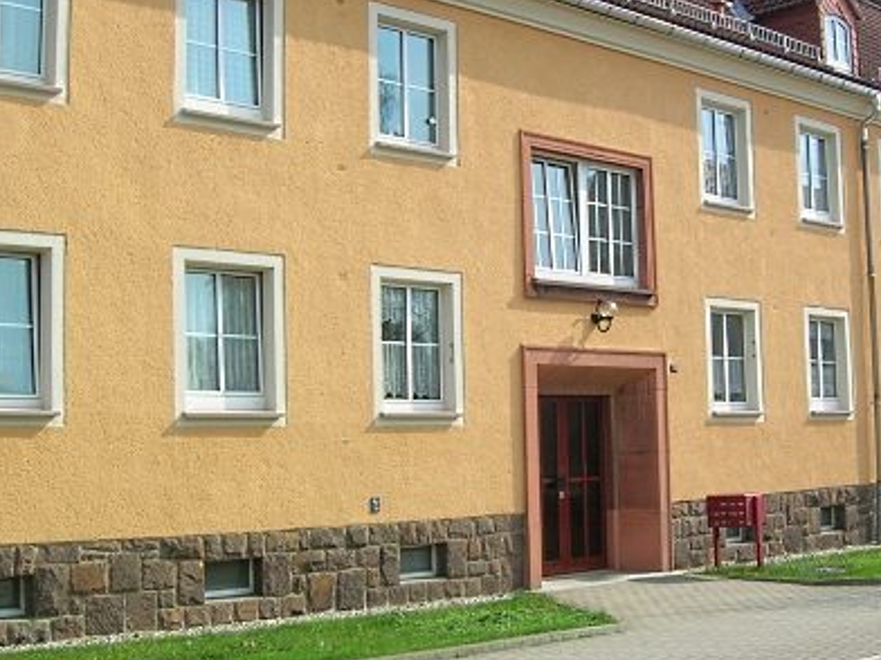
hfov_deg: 36.7
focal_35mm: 52
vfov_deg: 28.0
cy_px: 313
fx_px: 1323
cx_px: 512
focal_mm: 5.7
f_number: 4.9
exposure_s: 1/284
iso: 50
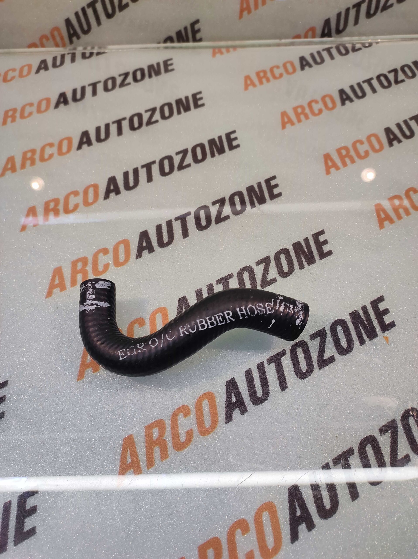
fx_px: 274
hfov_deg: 74.7
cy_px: 280
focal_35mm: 17
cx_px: 209
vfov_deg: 91.1
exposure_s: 1/33
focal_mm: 4.74
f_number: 1.79
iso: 89
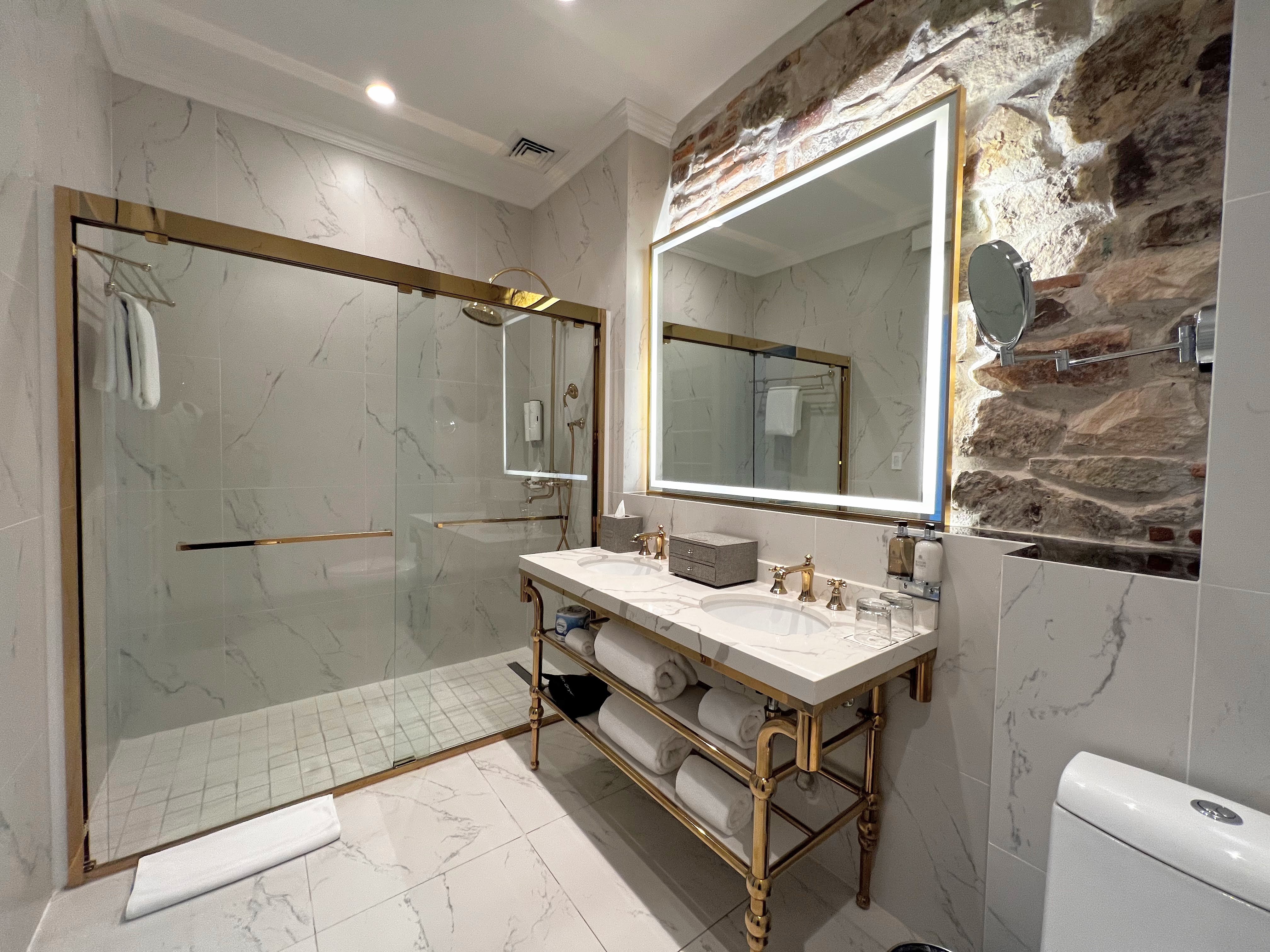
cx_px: 635
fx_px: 477
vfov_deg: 89.9
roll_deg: -1.2
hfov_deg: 106.2
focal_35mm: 13
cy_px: 476
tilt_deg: -2.0
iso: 125
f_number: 1.8
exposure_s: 1/60
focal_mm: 1.57
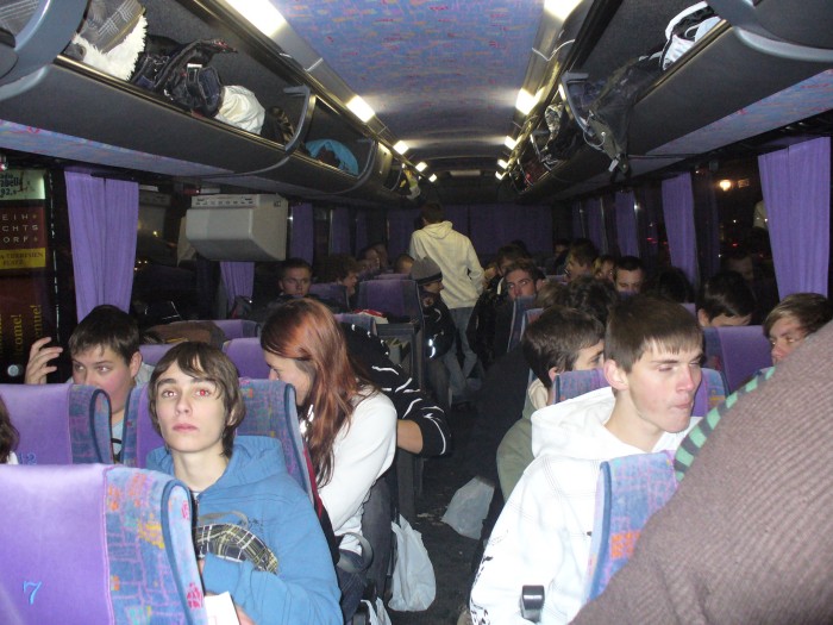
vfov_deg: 38.7
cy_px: 312
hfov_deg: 50.1
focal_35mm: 37
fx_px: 890
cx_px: 416
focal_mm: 6.1
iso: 250
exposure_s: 1/30
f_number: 2.8
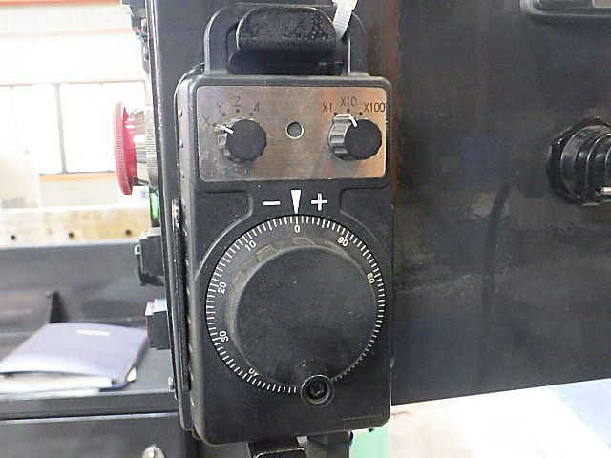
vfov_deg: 41.8
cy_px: 229
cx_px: 306
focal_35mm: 34
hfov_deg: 54.0
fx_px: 600
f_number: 3.8
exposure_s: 1/25
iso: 1600
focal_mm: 6.1
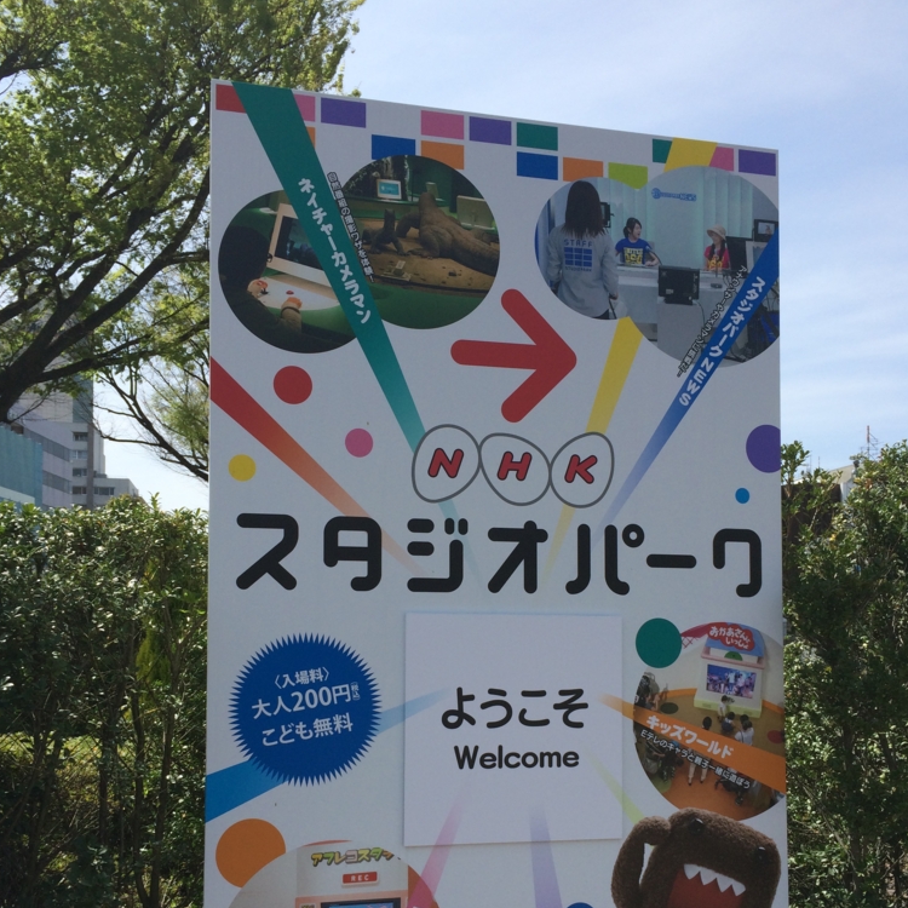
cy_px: 591
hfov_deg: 47.2
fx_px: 1039
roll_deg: -1.6
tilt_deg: +3.6
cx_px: 461
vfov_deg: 46.6
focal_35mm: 35
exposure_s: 1/2283
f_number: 2.2
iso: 32
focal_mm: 4.15
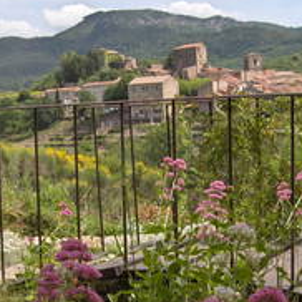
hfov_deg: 25.3
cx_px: 138
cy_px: 212
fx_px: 671
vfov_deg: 25.2
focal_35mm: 68
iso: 100
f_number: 4.8
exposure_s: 1/524
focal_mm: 8
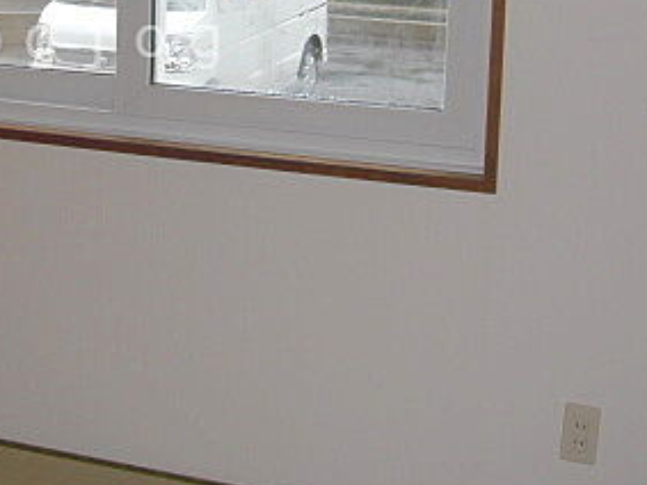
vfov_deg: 16.9
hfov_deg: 22.3
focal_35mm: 86
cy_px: 41
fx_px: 1607
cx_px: 75
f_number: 2.8
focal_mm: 7.9
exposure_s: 1/80
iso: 80
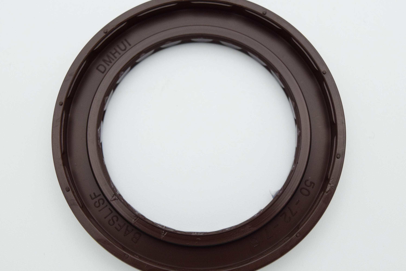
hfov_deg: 38.9
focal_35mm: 51
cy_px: 136
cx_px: 203
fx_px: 576
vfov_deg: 26.5
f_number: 8
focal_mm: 34
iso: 1600
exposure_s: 1/80
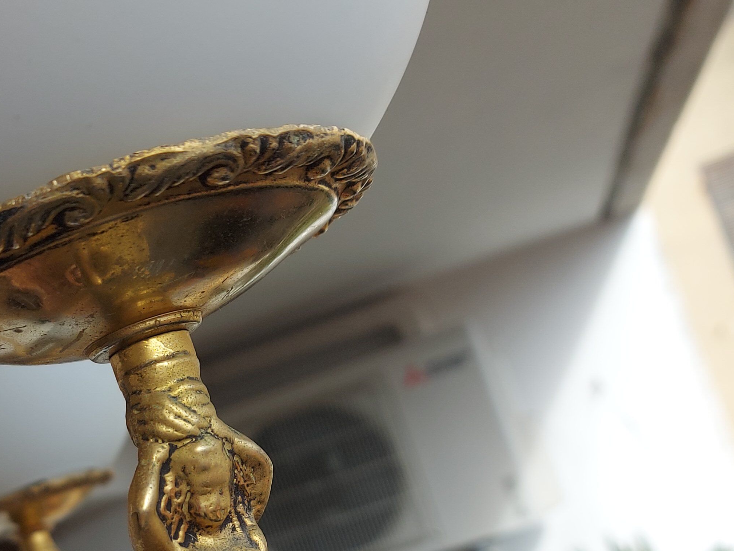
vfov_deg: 25.9
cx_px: 135
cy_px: 467
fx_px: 1166
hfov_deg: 33.8
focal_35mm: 55
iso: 32
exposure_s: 1/268
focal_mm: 5.23
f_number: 1.8
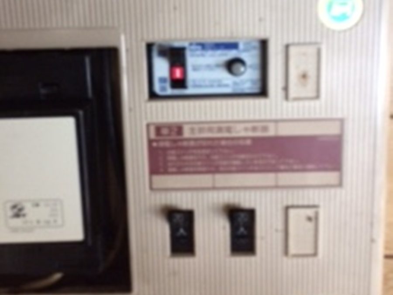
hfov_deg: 61.7
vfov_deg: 48.2
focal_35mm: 29
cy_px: 148
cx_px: 196
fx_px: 329
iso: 400
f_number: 2.2
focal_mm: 4.15
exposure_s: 1/15
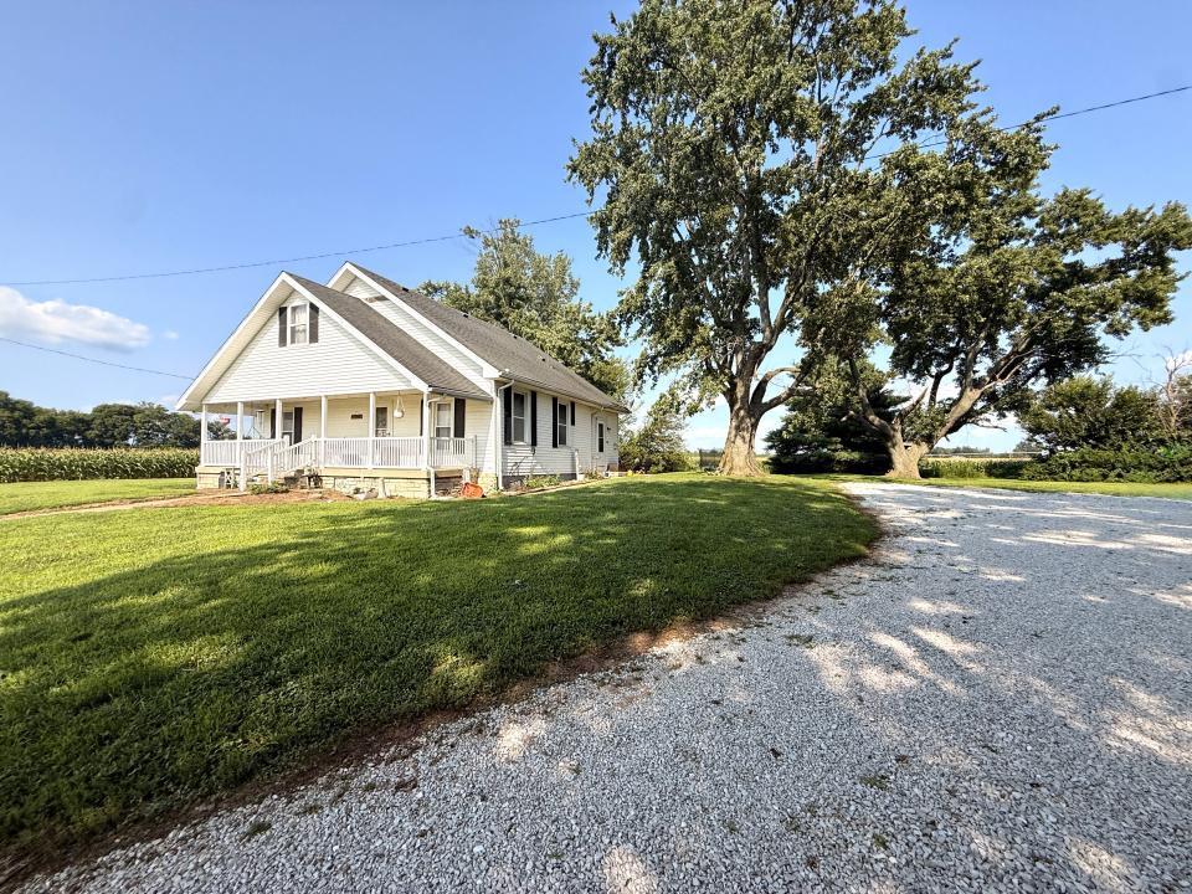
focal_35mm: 14
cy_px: 447
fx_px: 482
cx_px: 596
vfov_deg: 85.7
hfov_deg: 102.1
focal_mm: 2.22
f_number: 2.2
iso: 50
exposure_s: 1/1464
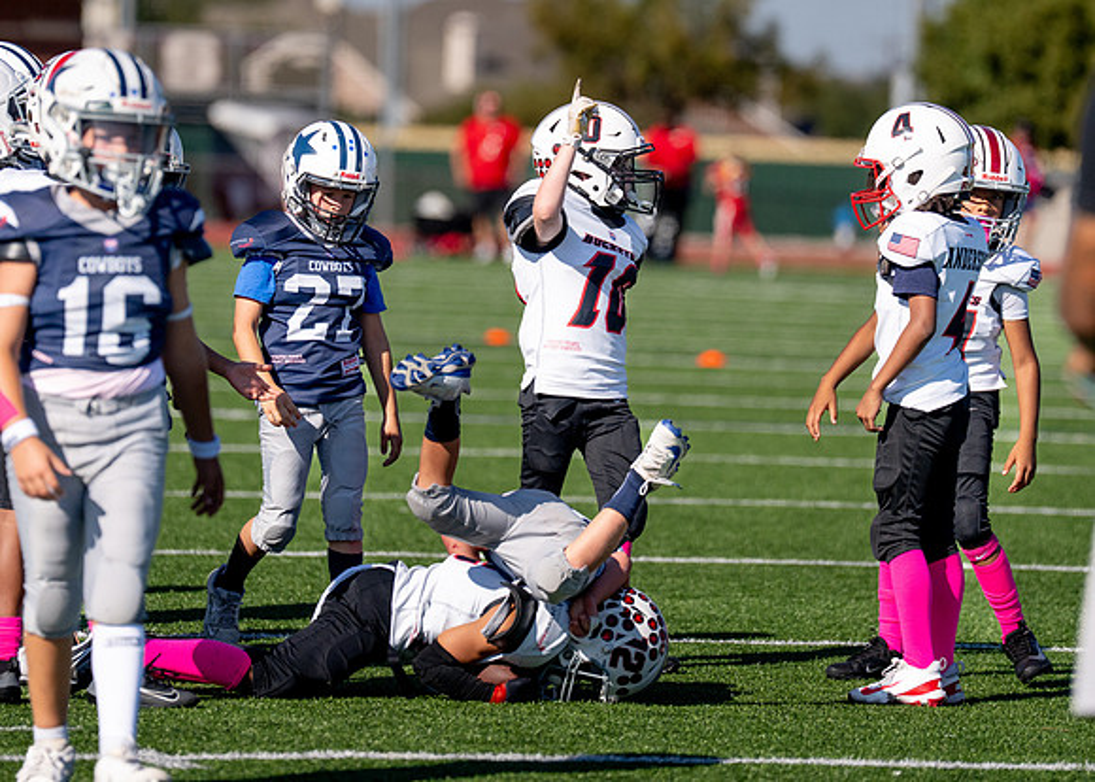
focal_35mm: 317
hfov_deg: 6.4
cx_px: 565
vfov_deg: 4.5
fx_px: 9843
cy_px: 217
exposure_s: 1/8000
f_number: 2.8
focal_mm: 200
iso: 320
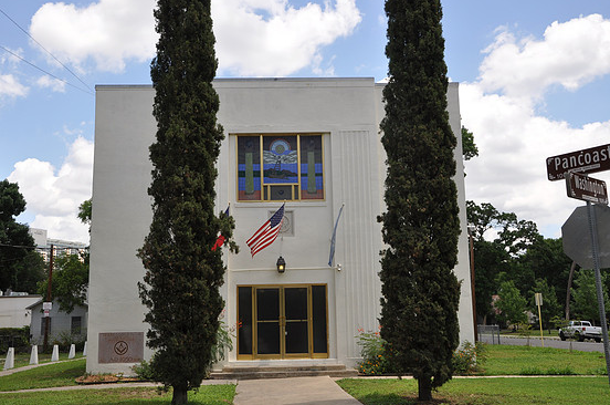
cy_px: 200
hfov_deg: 47.5
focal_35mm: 41
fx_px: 694
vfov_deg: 32.5
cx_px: 294
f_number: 8
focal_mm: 26
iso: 200
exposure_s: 1/250
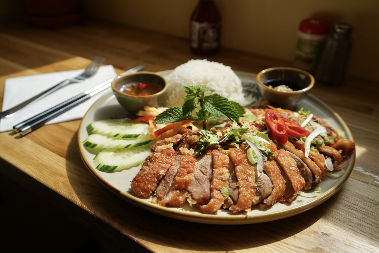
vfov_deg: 43.7
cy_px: 126
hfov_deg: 61.9
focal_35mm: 30
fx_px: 316
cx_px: 190
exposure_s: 1/1600
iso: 400
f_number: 4.5
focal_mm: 30
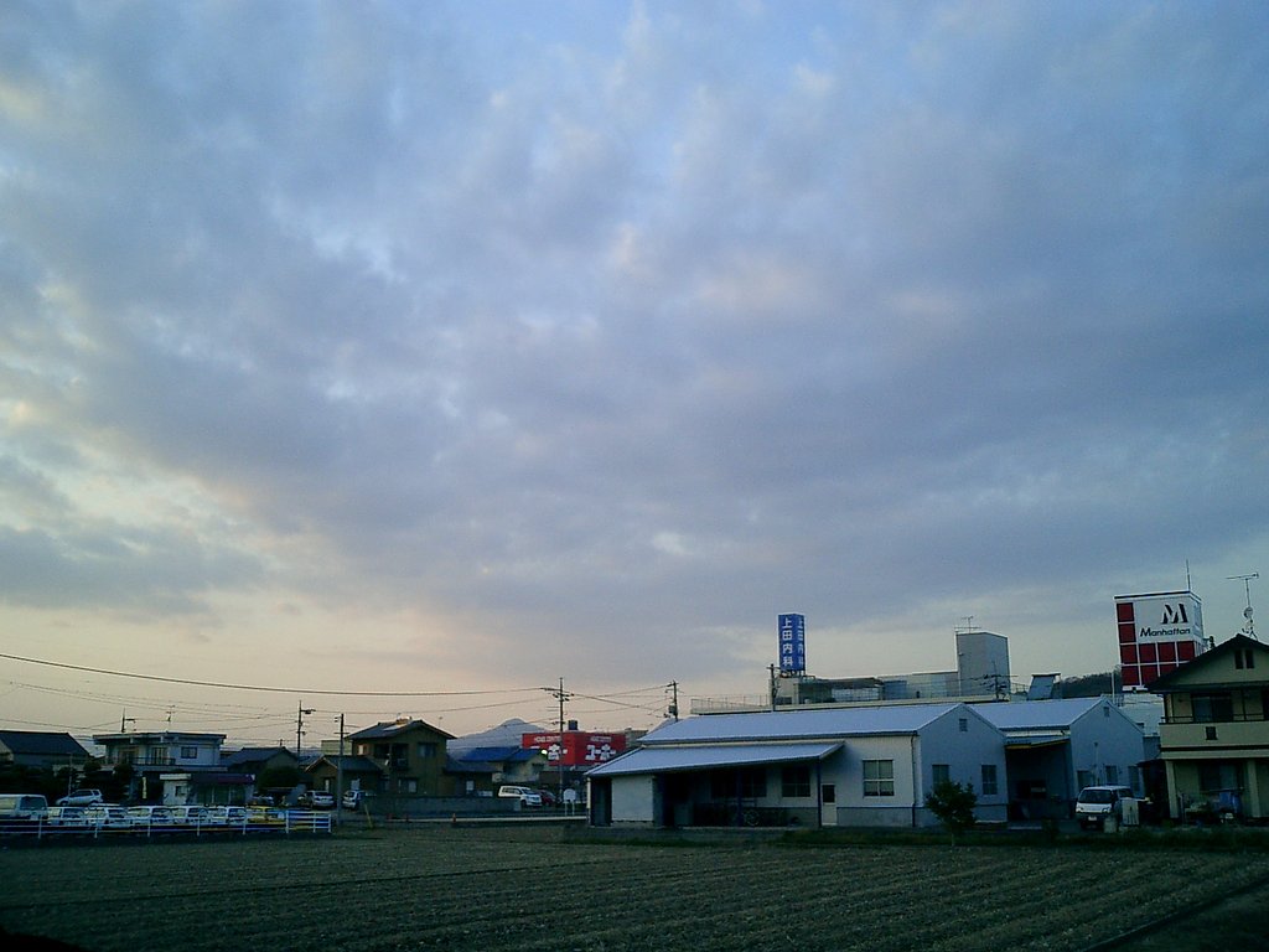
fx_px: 1320
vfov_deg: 39.7
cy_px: 476
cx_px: 634
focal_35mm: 36
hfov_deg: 51.4
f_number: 3.2
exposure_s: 1/320
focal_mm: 7.5
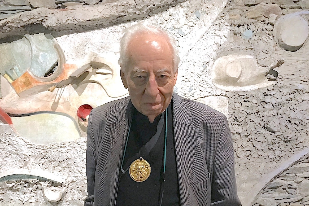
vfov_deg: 43.5
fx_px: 258
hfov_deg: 61.9
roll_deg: +0.7
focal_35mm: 30
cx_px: 154
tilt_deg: -8.4
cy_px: 115
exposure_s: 1/4
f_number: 1.8
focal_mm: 3.99
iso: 100
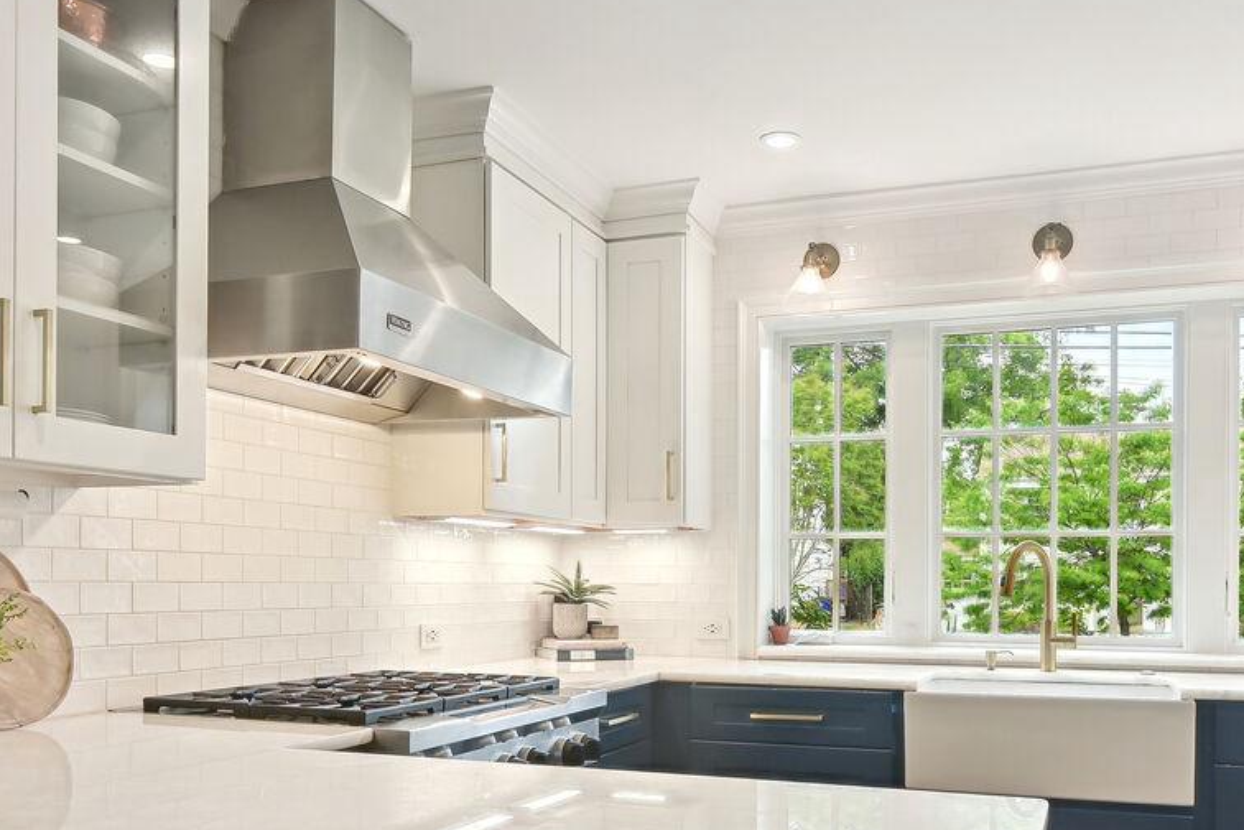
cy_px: 585
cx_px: 671
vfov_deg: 40.4
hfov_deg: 58.6
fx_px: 1106
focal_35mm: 32
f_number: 8
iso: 200
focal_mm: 14
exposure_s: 1/40
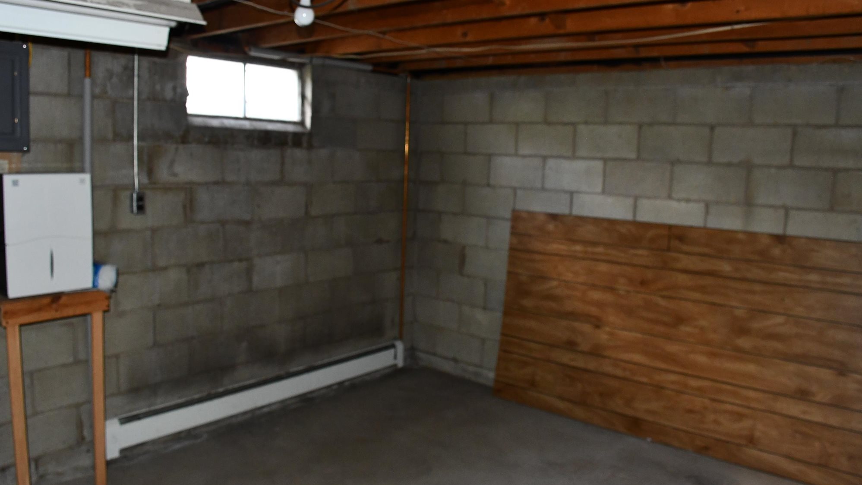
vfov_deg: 40.1
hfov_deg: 66.1
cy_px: 219
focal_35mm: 29
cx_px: 421
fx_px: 663
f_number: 6.3
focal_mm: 18
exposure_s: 1/60
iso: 2000
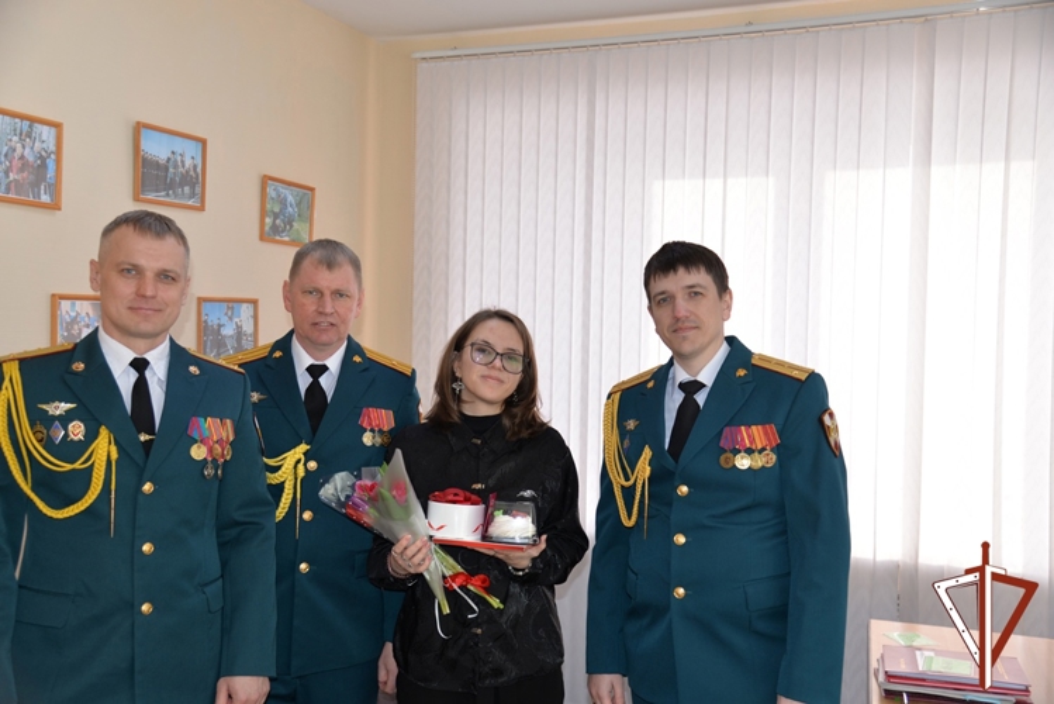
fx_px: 1113
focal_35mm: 38
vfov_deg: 35.1
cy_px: 352
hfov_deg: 50.7
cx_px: 527
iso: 400
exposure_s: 1/80
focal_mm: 38
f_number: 4
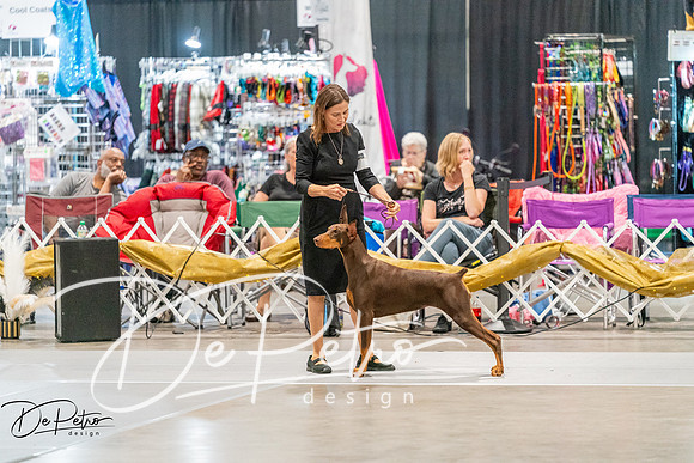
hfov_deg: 10.3
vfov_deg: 6.9
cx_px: 347
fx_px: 3856
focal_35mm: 200
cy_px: 232
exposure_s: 1/250
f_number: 2.8
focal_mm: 200
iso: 8000
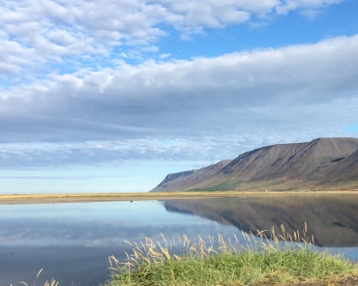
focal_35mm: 49
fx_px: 519
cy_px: 154
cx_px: 257
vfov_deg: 30.8
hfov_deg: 37.3
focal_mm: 4.15
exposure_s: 1/1570
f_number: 2.2
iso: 25
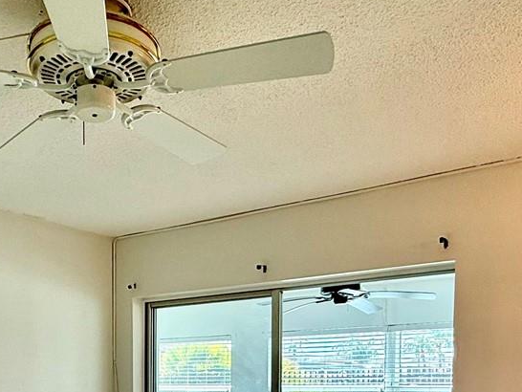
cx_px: 155
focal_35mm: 41
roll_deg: -0.3
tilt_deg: -2.4
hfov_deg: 44.7
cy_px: 414
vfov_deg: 31.8
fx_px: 619
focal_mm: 2.22
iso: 64
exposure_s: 1/132
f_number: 2.2
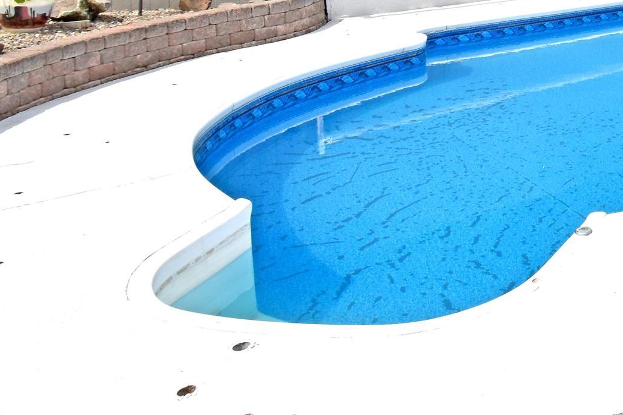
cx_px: 740
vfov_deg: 26.2
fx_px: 761
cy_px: -118
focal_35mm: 44
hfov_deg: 35.4
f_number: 10
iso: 200
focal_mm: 10
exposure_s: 1/400
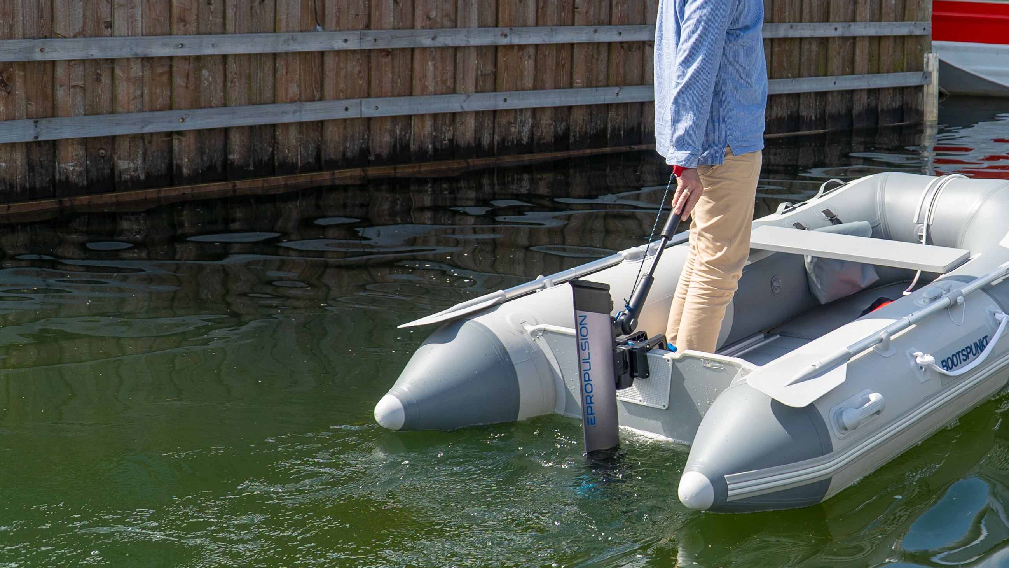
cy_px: 201
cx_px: 735
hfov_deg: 37.7
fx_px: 1445
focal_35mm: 54
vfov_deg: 22.2
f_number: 4
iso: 100
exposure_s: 1/500
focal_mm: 23
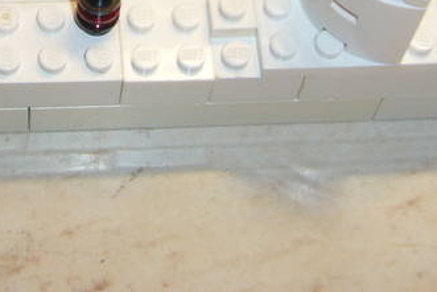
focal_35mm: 99
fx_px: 1202
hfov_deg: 20.3
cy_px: -149
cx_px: 81
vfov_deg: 13.1
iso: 100
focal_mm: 5.8
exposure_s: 1/30
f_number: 2.8
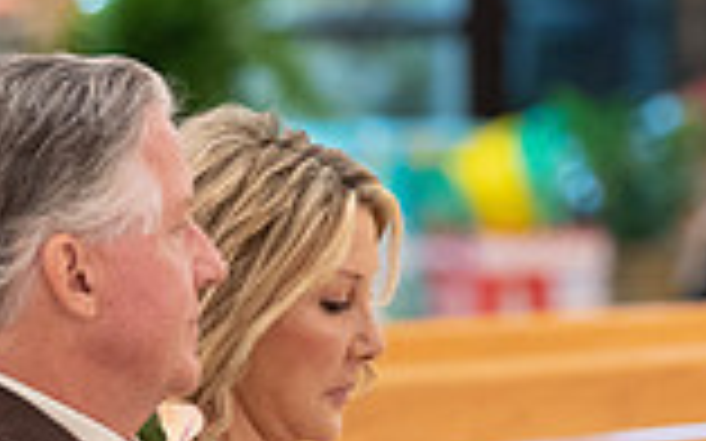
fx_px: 11540
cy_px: 673
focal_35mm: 600
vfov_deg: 2.2
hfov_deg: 3.5
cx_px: 387
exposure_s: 1/125
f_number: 4
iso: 4000
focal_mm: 159
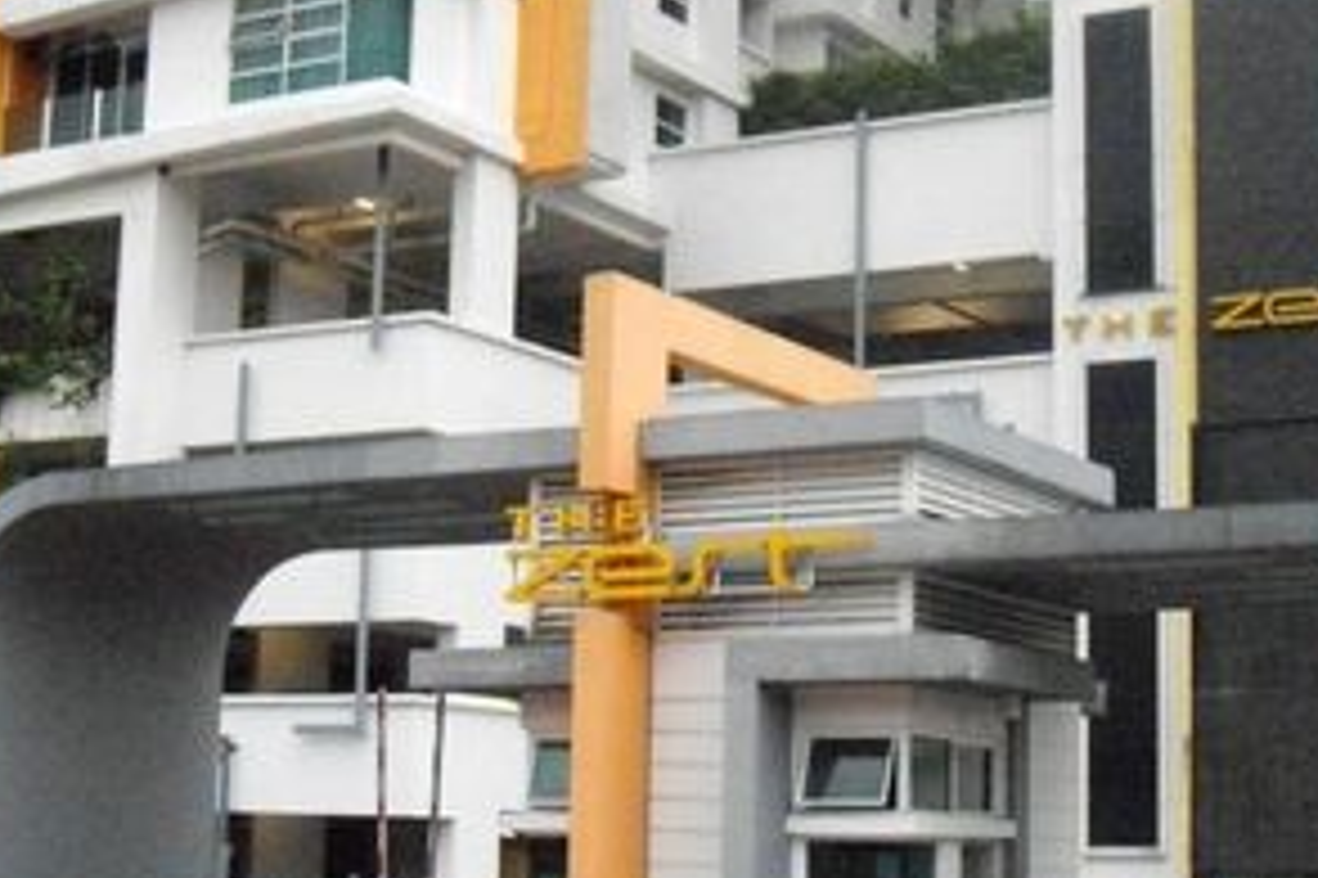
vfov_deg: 18.9
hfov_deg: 28.1
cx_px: 708
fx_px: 2634
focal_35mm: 72
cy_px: 405
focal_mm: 7.9
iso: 1600
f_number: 8
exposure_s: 1/160
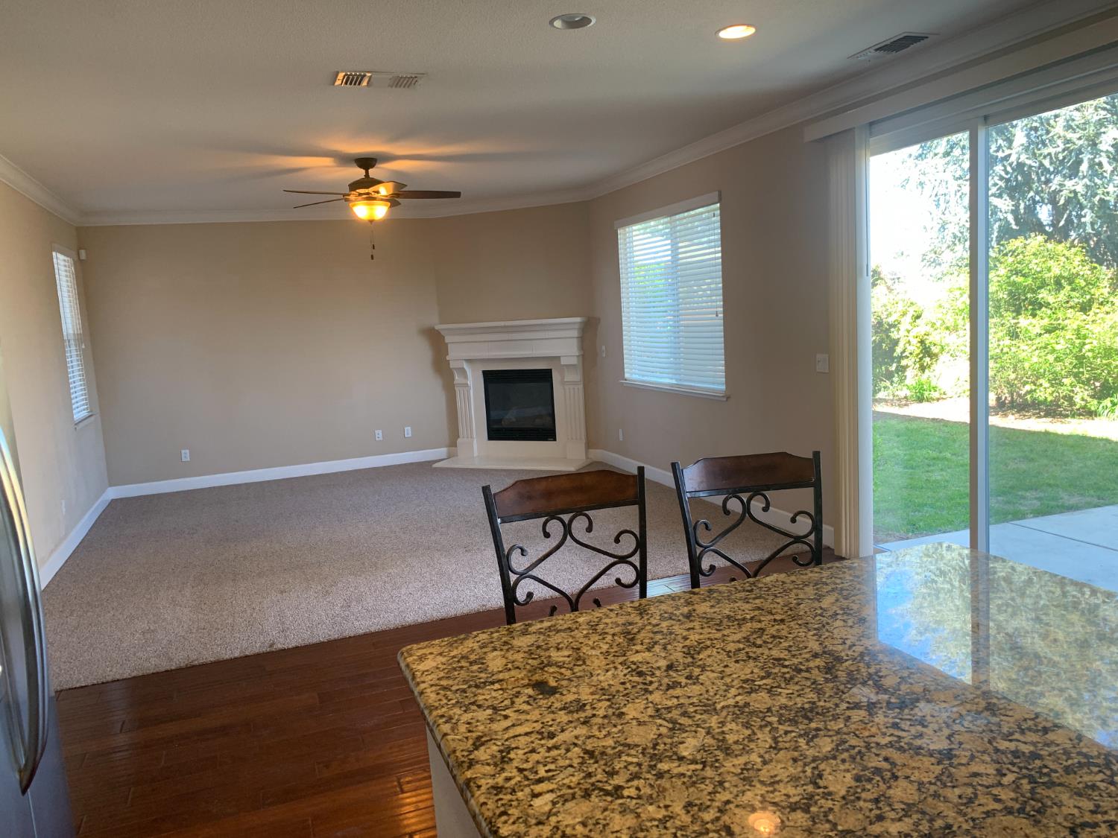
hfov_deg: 67.3
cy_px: 419
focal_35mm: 26
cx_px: 559
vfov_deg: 53.1
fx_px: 840
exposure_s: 1/60
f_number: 1.8
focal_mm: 4.25
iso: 64
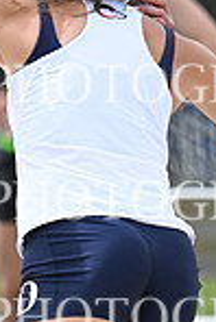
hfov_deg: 0.9
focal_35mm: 1570
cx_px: -32
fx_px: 14096
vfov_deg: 1.3
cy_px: 259
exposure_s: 1/2500
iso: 500
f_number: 4.5
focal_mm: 400
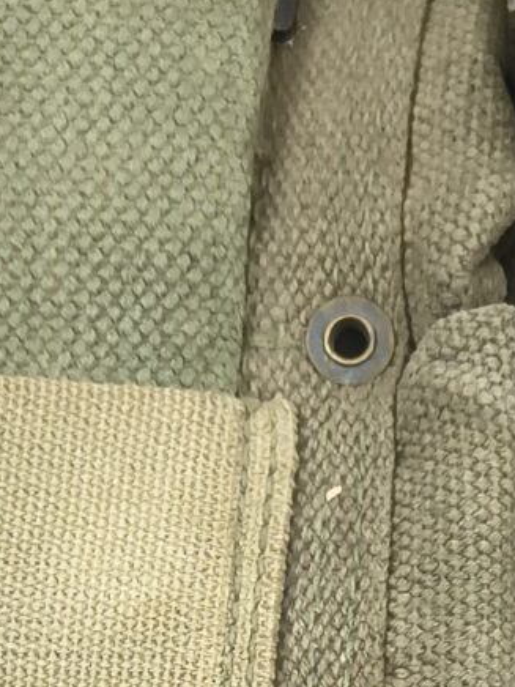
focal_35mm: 135
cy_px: 1027
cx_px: 572
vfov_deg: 13.7
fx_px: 2678
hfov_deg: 10.8
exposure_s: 1/100
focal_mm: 5.56
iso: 390
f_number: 1.8
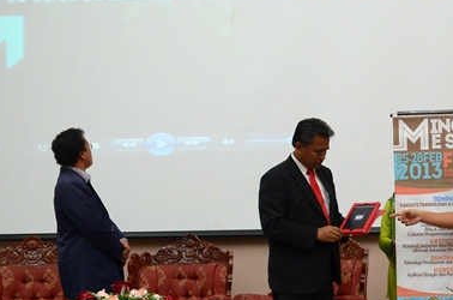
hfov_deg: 32.5
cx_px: 321
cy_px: 223
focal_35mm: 61
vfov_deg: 22.0
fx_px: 766
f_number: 3.5
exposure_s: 1/100
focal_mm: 24
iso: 500
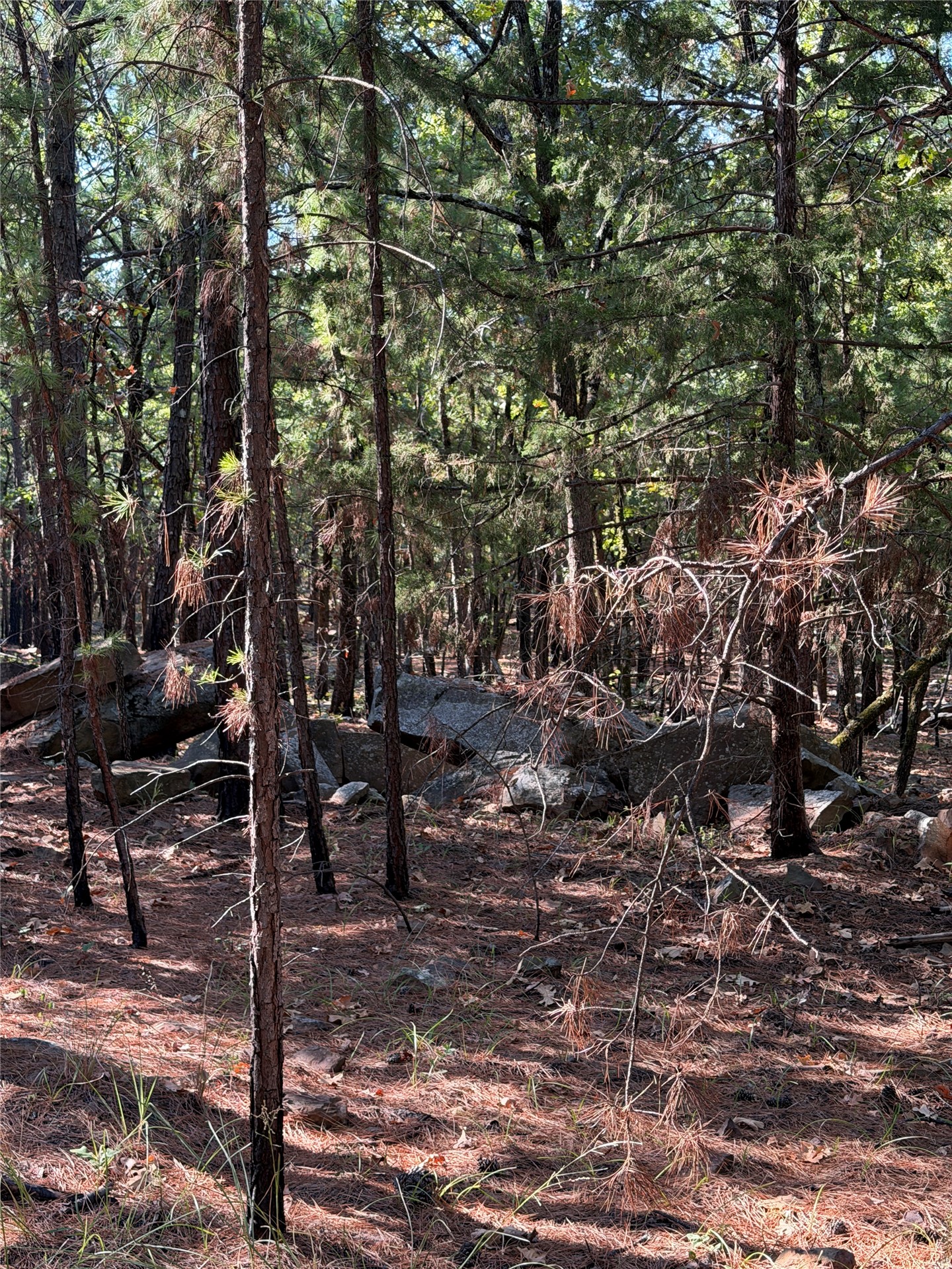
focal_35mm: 48
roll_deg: -0.2
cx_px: 476
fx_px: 1760
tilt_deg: -8.7
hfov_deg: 30.3
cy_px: 634
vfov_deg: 39.7
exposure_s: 1/191
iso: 64
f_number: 1.78
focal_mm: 6.76
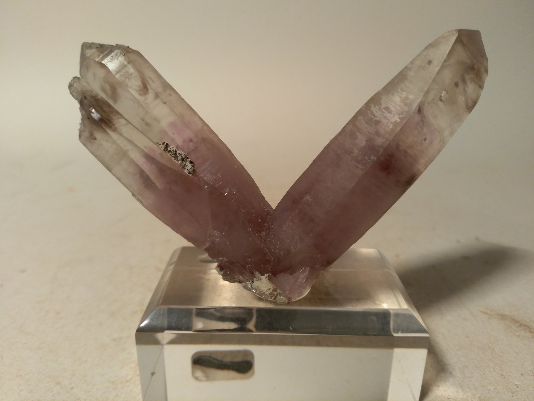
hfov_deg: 67.3
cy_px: 200
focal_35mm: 26
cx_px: 267
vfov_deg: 53.1
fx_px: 401
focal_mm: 3.54
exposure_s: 1/33.3
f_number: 2
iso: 173
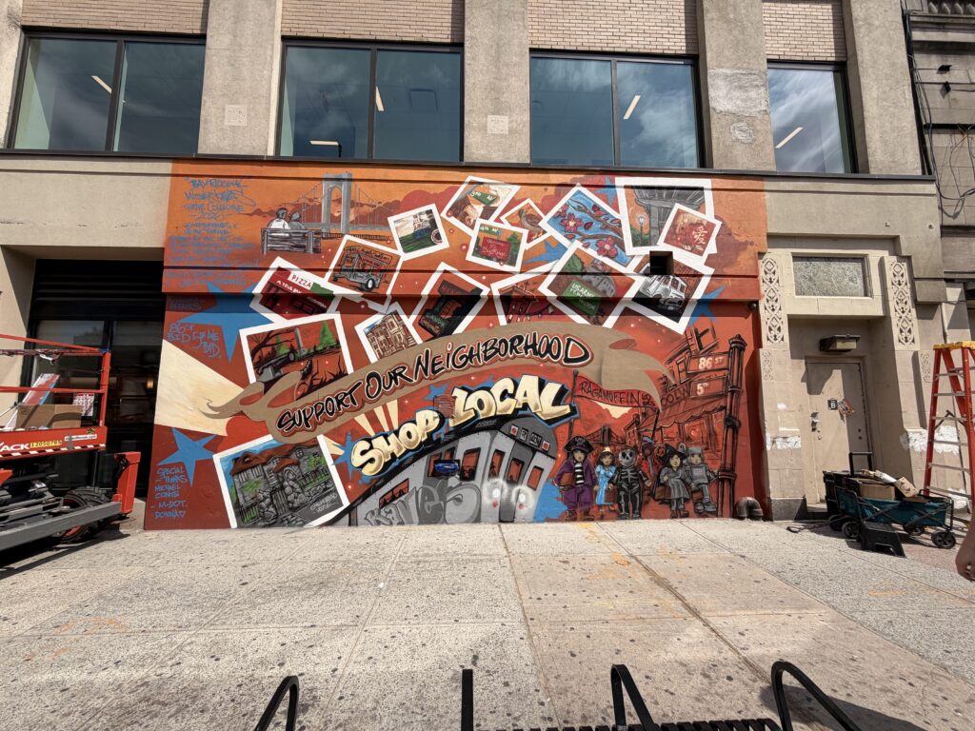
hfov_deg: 102.1
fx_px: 394
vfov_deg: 85.7
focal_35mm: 14
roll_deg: -0.4
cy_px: 366
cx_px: 488
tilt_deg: +8.3
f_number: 2.2
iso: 20
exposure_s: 1/1001
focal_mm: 2.22
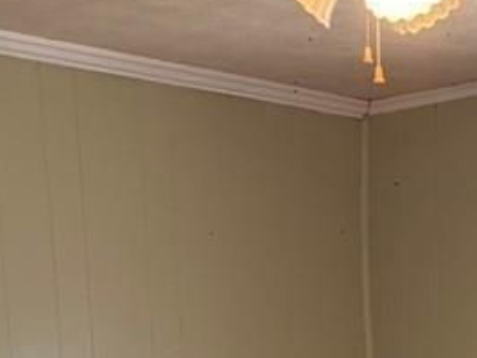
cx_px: 466
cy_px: 661
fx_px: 1379
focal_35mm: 100
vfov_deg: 13.2
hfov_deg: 19.1
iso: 100
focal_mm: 5.96
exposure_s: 1/60
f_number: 1.6
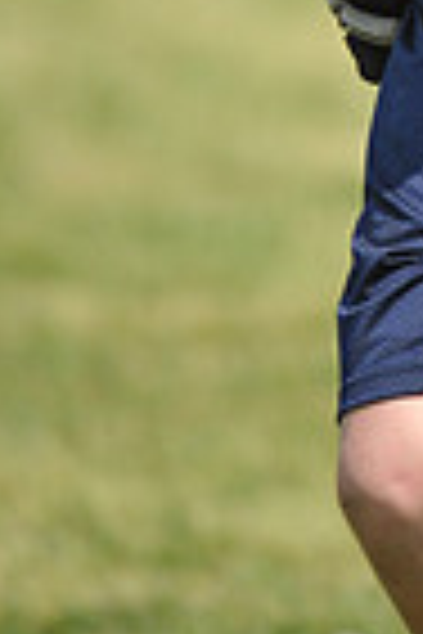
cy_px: -418
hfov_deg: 1.0
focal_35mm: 1442
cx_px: 670
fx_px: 25413
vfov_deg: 1.4
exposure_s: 1/3200
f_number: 4
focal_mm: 350
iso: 640
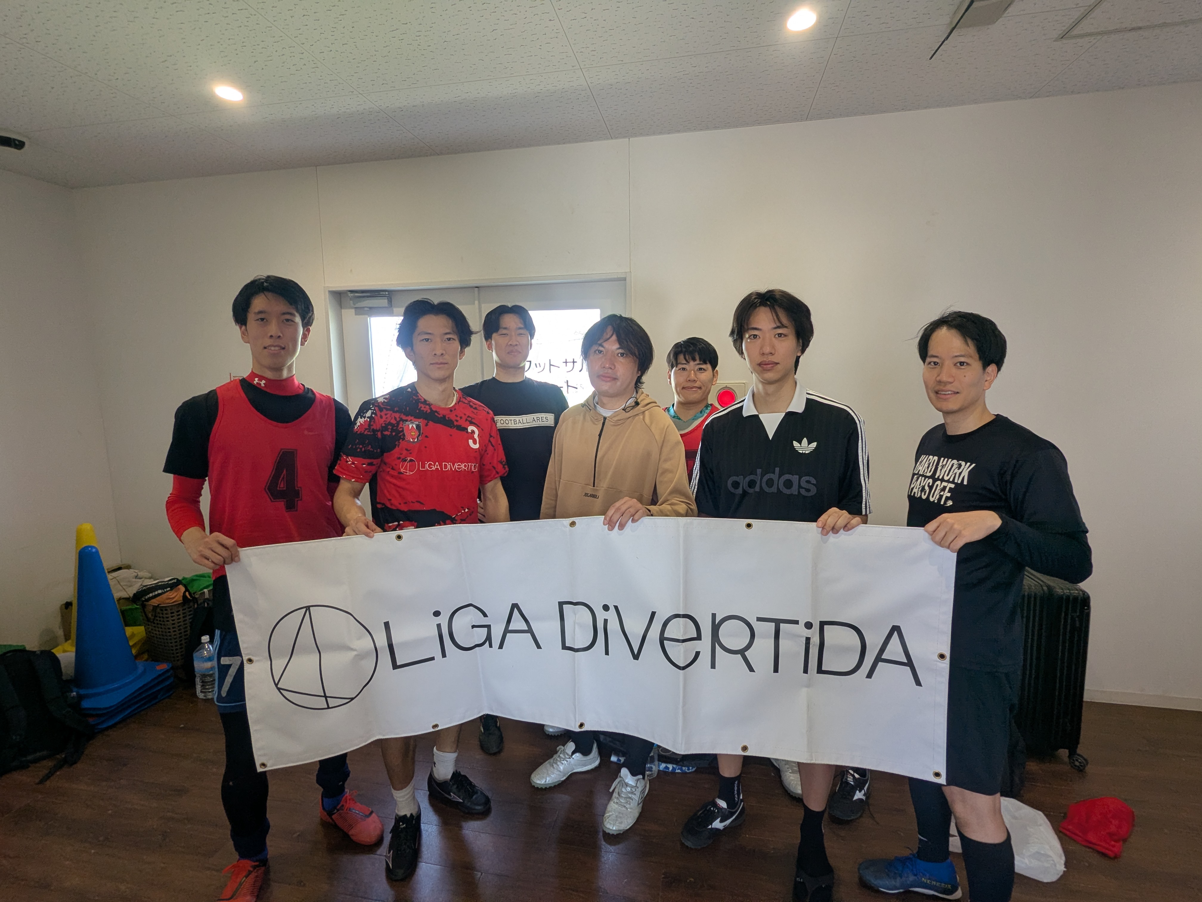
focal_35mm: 16
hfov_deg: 94.5
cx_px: 601
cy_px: 451
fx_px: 556
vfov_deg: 78.1
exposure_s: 1/60
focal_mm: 2.35
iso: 52
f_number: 2.2
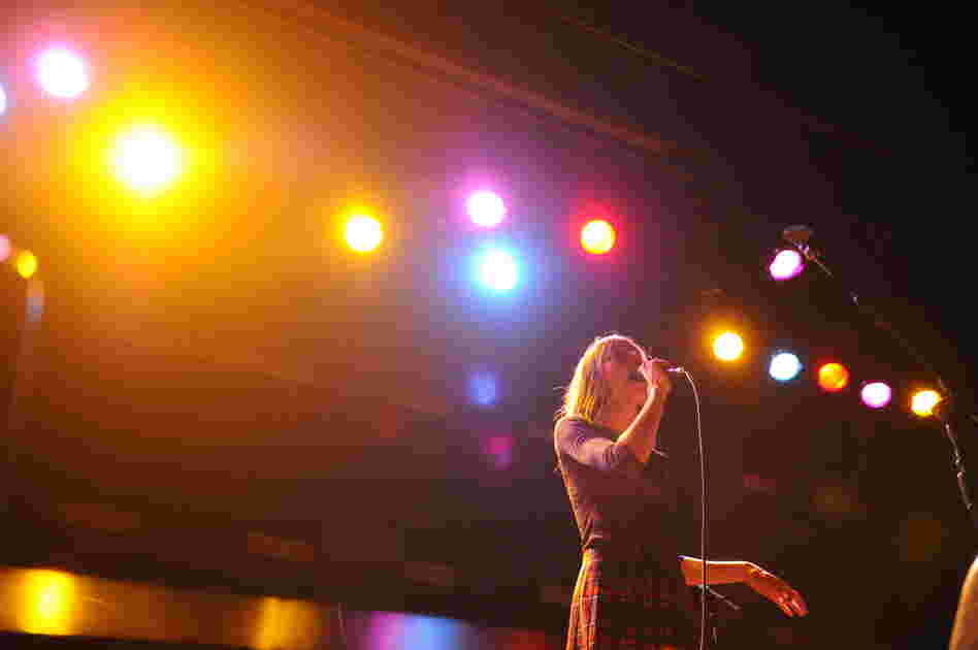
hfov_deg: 43.6
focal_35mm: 45
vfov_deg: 29.8
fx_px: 1221
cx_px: 489
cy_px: 325
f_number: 2.8
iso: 6400
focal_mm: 45
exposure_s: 1/125
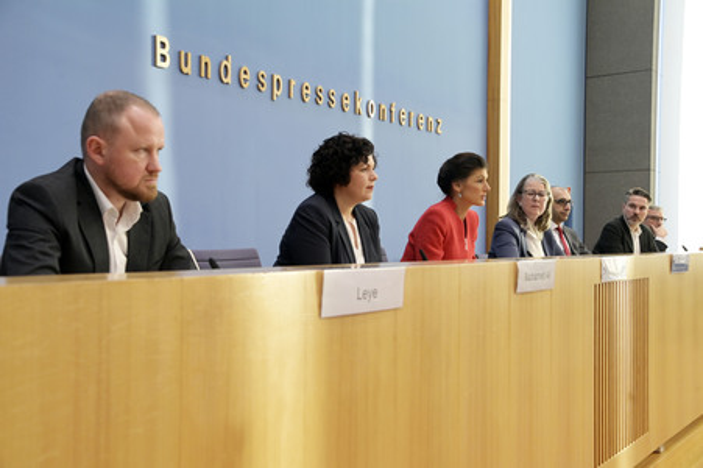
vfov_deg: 33.4
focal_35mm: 40
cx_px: 352
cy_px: 234
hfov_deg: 48.5
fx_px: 781
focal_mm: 40
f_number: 5.6
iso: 3200
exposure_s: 1/640
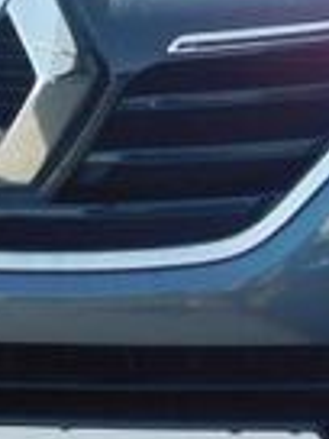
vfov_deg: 8.3
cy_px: -161
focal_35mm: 236
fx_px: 2991
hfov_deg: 6.3
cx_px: 129
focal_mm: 7.1
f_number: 3.6
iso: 125
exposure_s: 1/320
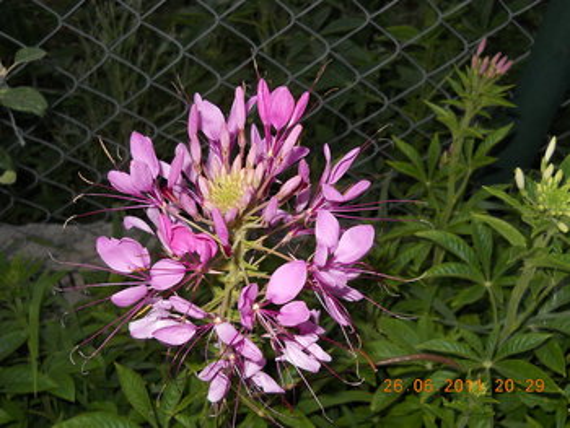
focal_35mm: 41
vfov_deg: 35.2
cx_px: 285
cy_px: 214
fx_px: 676
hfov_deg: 45.7
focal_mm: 6.72
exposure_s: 1/30
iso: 80
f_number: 3.1
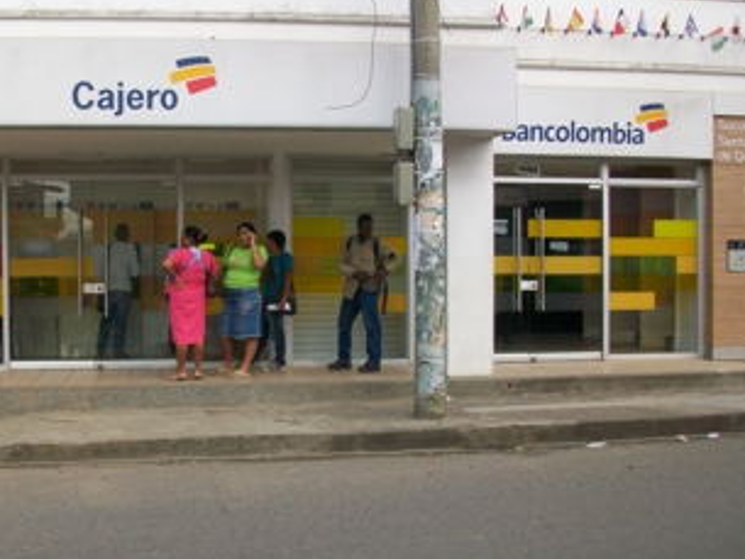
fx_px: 904
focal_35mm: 42
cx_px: 274
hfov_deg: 44.4
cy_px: 251
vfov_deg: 34.3
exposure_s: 1/500
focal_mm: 5.7
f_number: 2.8
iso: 64
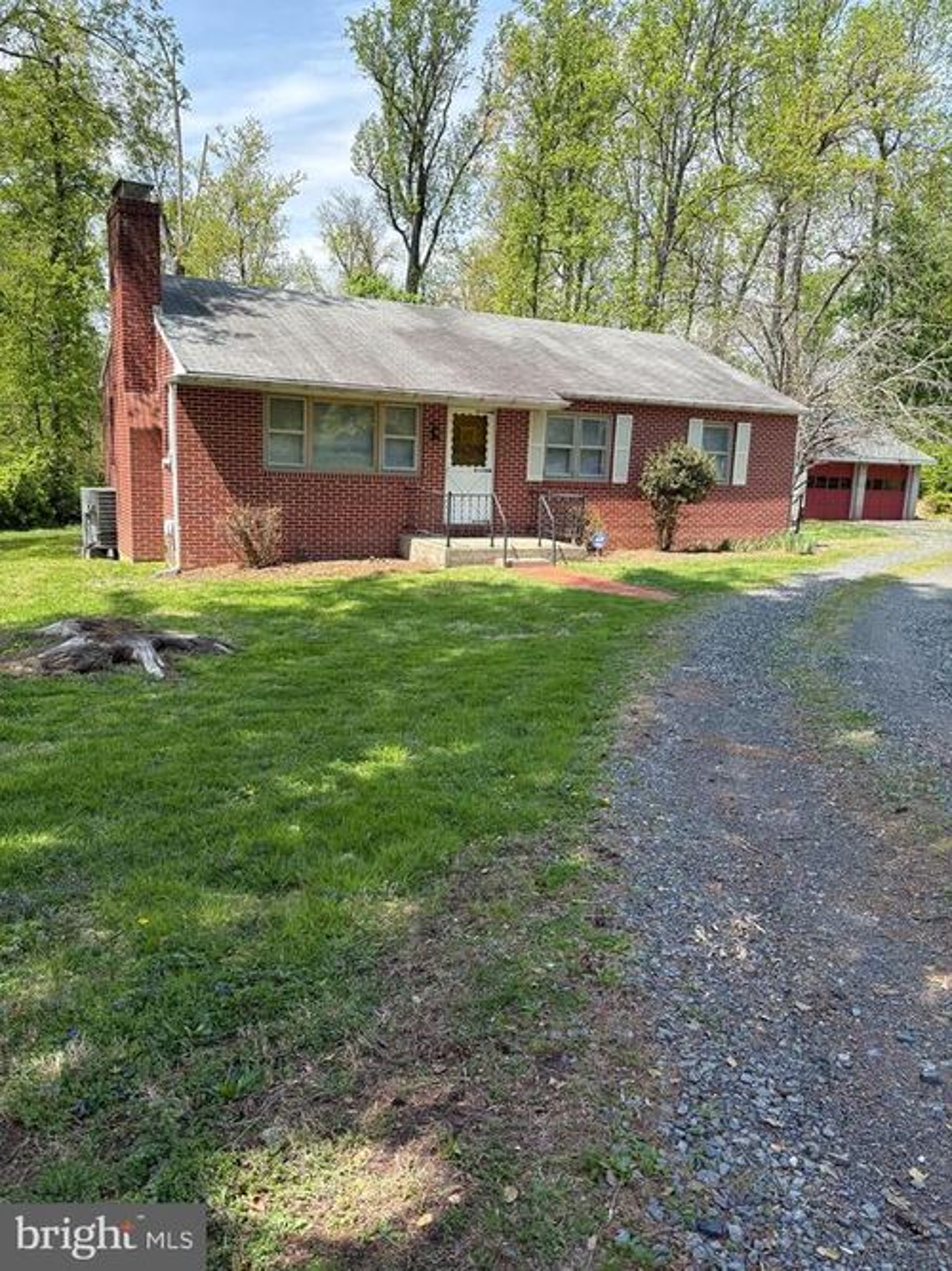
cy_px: 636
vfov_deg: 67.3
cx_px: 476
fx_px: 954
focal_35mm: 26
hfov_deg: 53.0
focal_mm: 5.96
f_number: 1.6
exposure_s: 1/1550
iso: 64
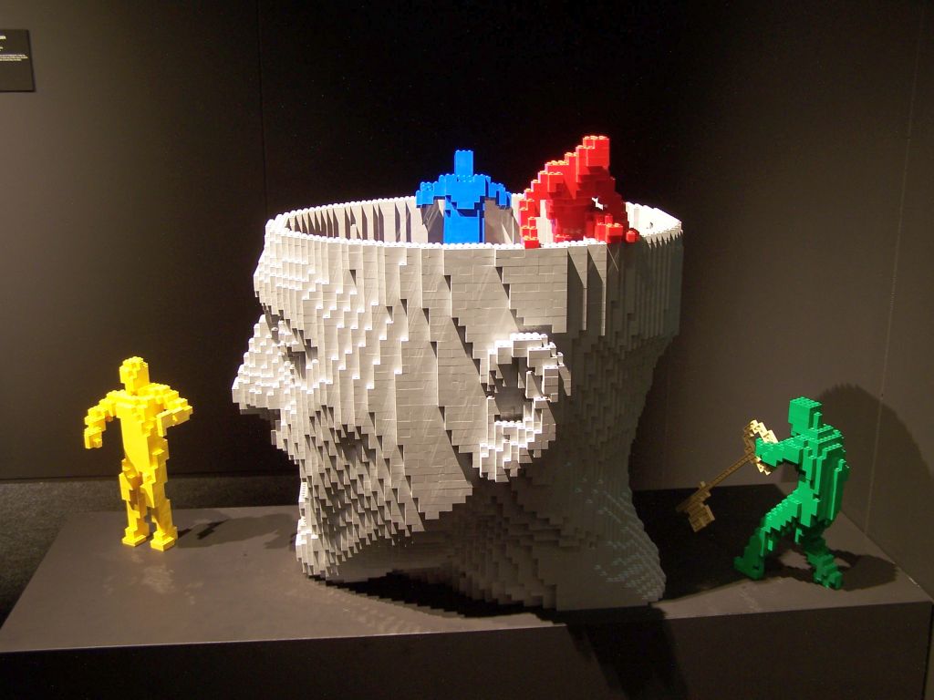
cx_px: 467
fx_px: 1025
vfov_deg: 37.7
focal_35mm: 38
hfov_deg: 49.0
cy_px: 350
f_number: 2.8
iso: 80
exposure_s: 1/2
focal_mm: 6.3
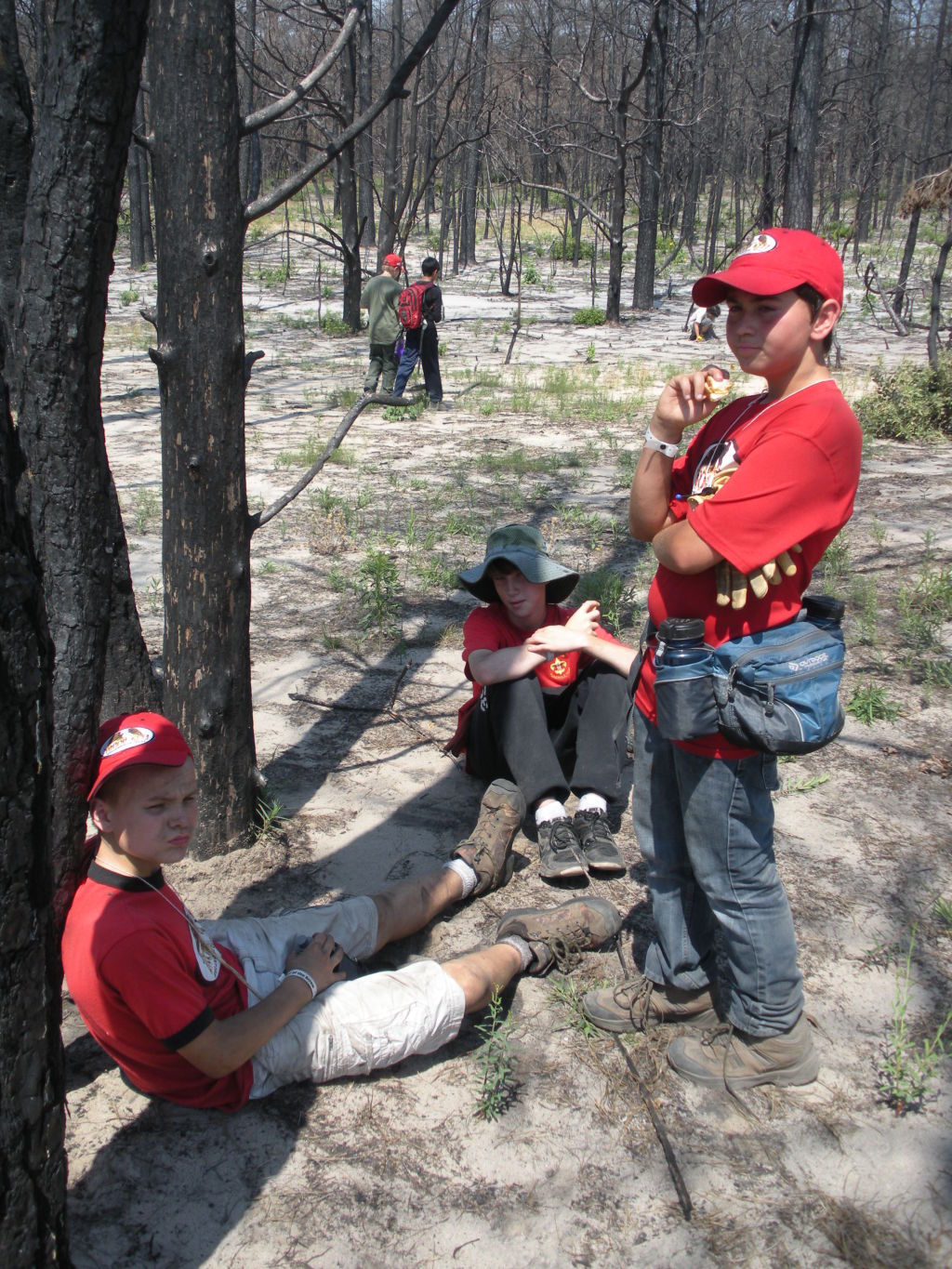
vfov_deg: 51.4
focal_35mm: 36
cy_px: 634
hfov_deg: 39.7
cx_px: 476
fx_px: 1320
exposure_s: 1/400
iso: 64
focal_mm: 6.3
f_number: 3.5
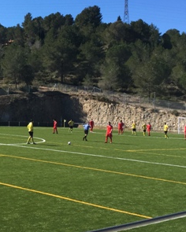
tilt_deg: +5.0
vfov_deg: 29.3
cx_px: -8
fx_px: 440
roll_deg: -1.2
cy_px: 74
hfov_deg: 22.7
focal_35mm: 64
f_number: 2.2
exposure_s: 1/1319
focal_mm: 4.15
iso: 32
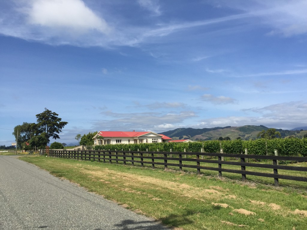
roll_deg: -0.2
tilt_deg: +7.7
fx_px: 257
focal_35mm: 29
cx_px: 154
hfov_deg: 61.7
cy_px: 115
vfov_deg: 48.2
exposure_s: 1/2825
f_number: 2.2
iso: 32
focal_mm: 4.15
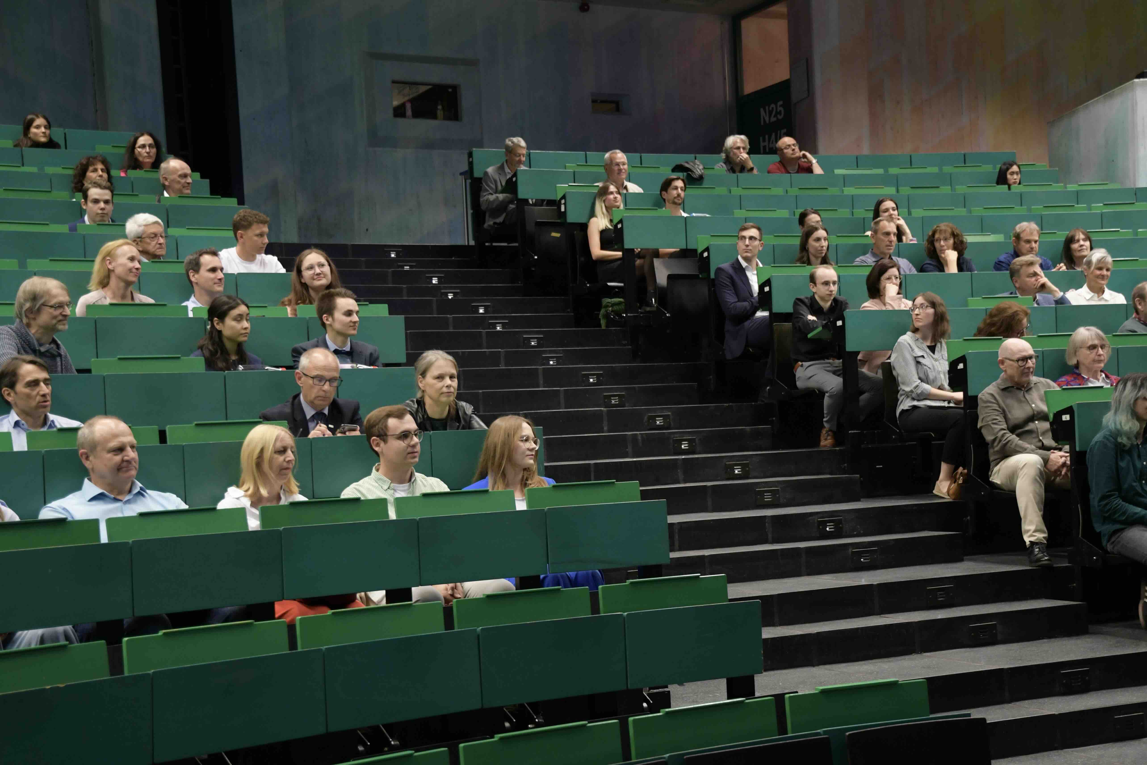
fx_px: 1529
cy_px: 382
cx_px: 574
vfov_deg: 28.1
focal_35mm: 48
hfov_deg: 41.1
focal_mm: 32
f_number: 3.2
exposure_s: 1/125
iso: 1250
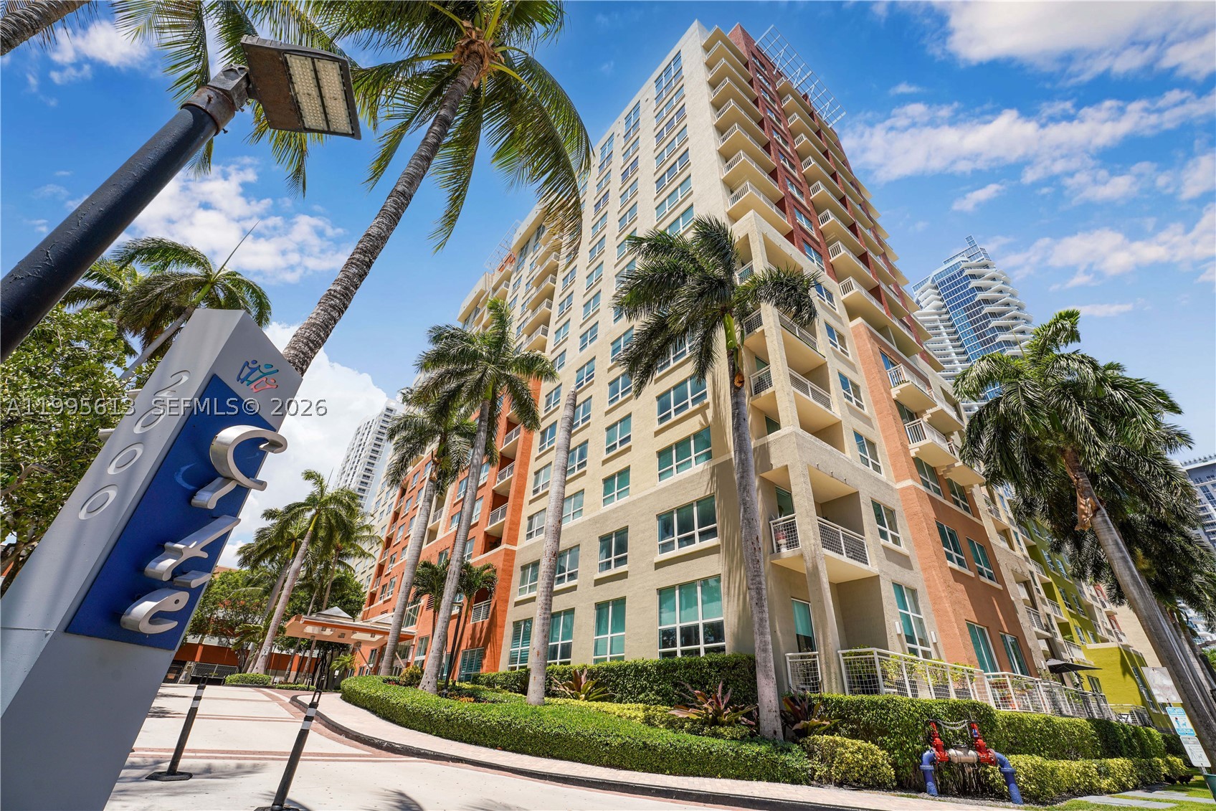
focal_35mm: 14
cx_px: 608
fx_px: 473
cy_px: 406
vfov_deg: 81.2
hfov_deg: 104.2
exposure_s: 1/250
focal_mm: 14
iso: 100
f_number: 9
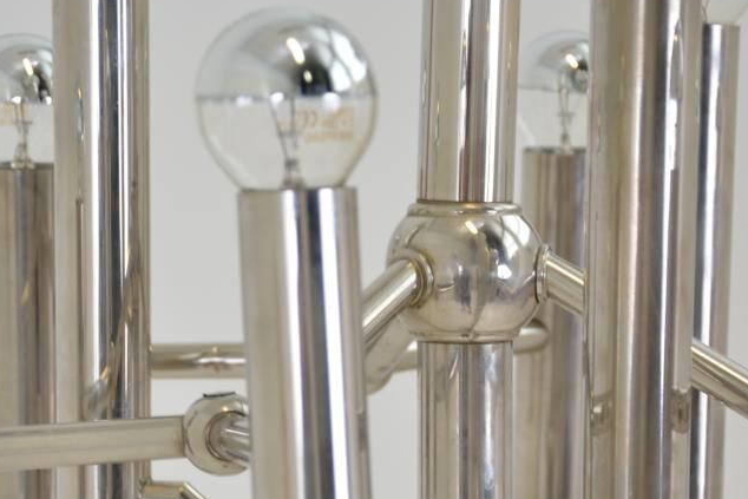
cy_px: 457
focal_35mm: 142
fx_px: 2951
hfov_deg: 14.4
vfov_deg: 9.6
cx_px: 381
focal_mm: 50
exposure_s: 1/10
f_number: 5.6
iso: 100
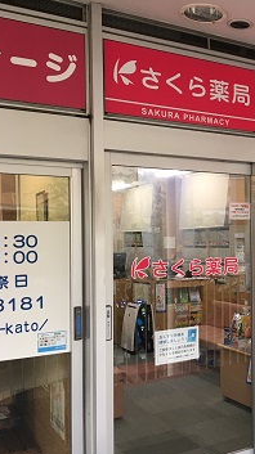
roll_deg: -0.3
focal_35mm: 43
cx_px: 296
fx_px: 518
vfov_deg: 47.4
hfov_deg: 25.2
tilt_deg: +0.6
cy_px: 229
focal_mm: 4.15
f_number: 2.2
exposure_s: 1/30
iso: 40
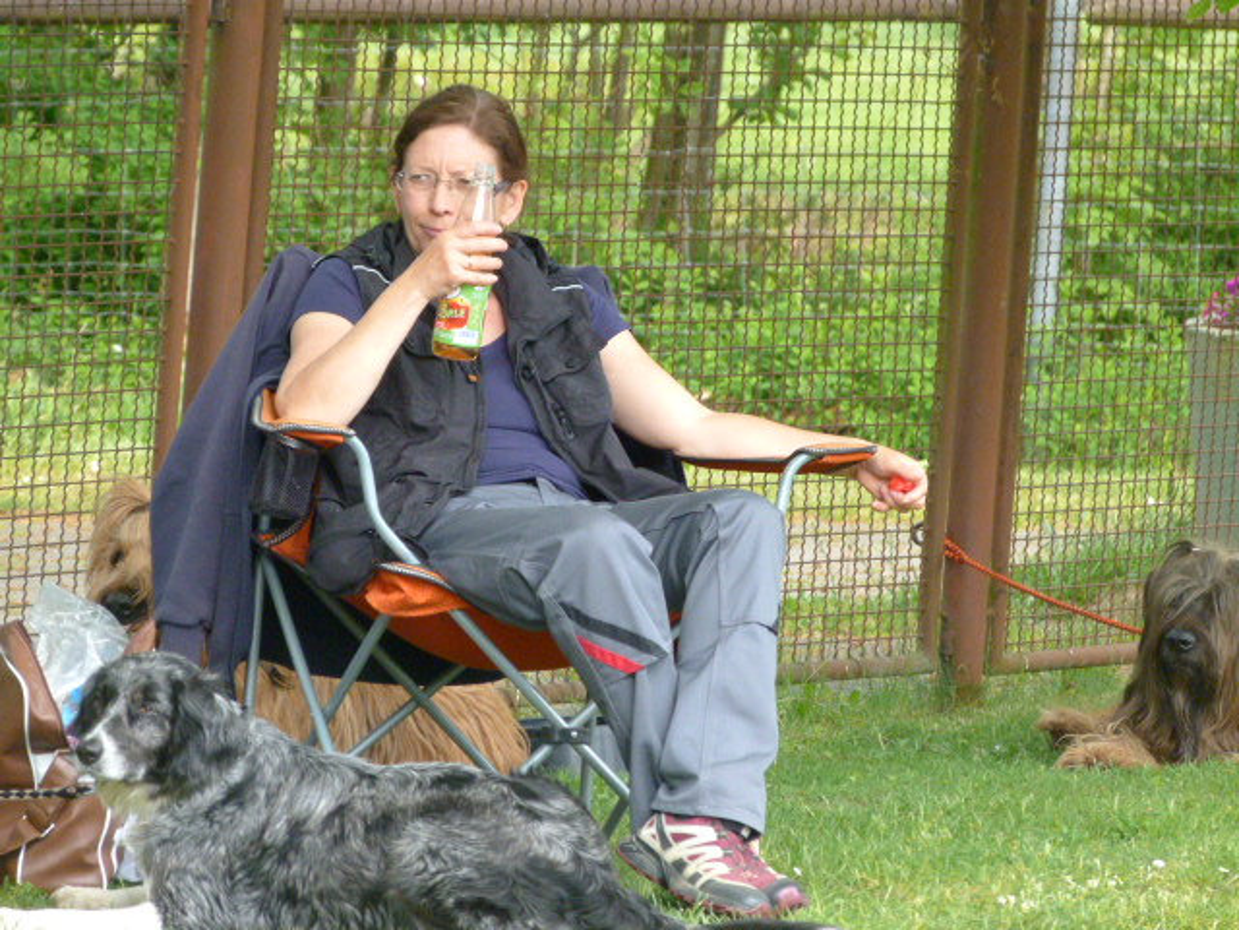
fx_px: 12134
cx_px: 620
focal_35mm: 339
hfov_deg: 5.8
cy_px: 465
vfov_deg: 4.4
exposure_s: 1/400
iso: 500
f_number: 4.1
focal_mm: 61
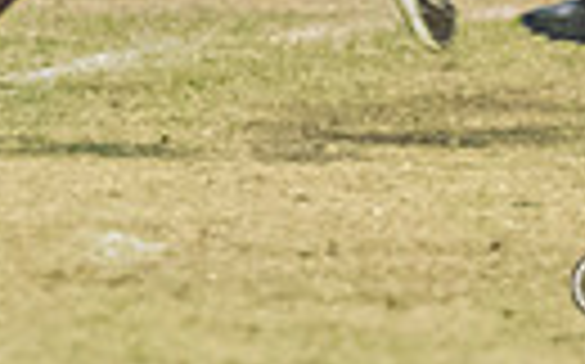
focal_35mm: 1713
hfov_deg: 1.2
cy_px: -437
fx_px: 27287
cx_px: 748
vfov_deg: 0.8
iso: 10000
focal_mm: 200
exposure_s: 1/800
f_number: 2.8
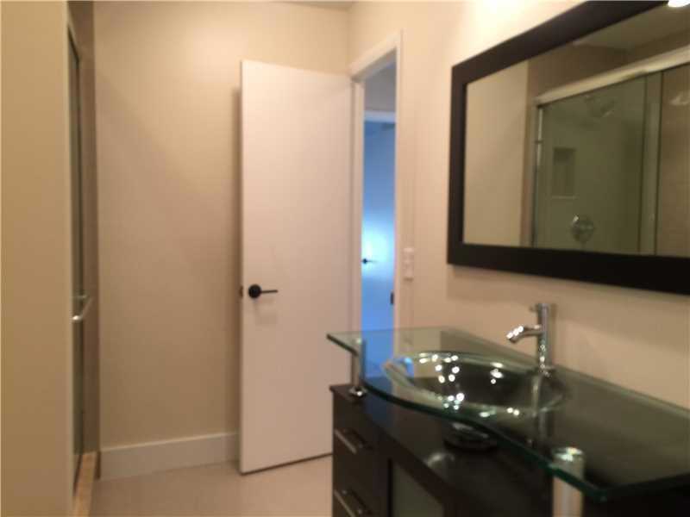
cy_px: 258
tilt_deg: -2.6
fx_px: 578
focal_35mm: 29
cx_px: 345
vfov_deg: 48.2
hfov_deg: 61.7
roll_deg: -1.4
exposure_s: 1/15
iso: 32
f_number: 2.2
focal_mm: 4.15
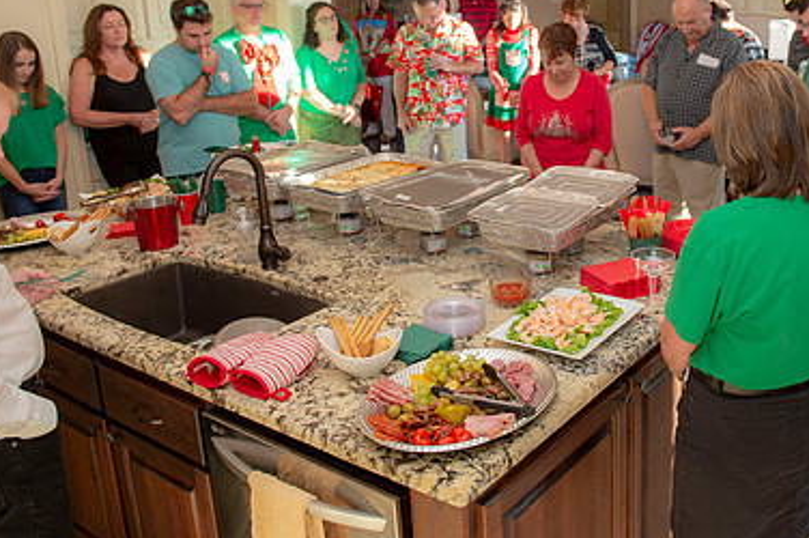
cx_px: 542
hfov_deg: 50.9
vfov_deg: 35.4
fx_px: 831
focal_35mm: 37
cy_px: 164
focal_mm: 24
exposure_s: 1/125
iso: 800
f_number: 4
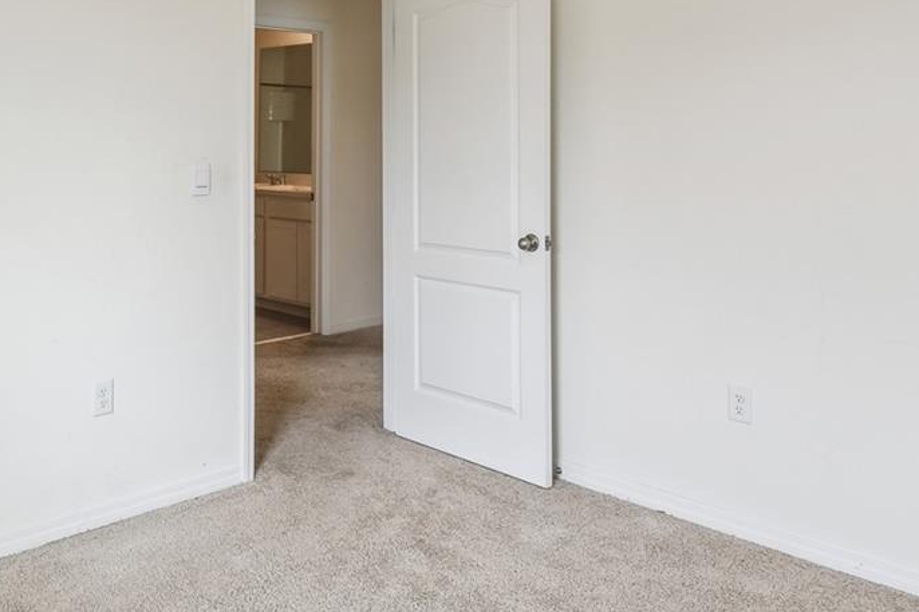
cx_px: 328
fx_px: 893
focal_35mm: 35
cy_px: 127
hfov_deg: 53.7
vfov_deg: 36.6
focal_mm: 10
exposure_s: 1/40
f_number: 7.1
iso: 100
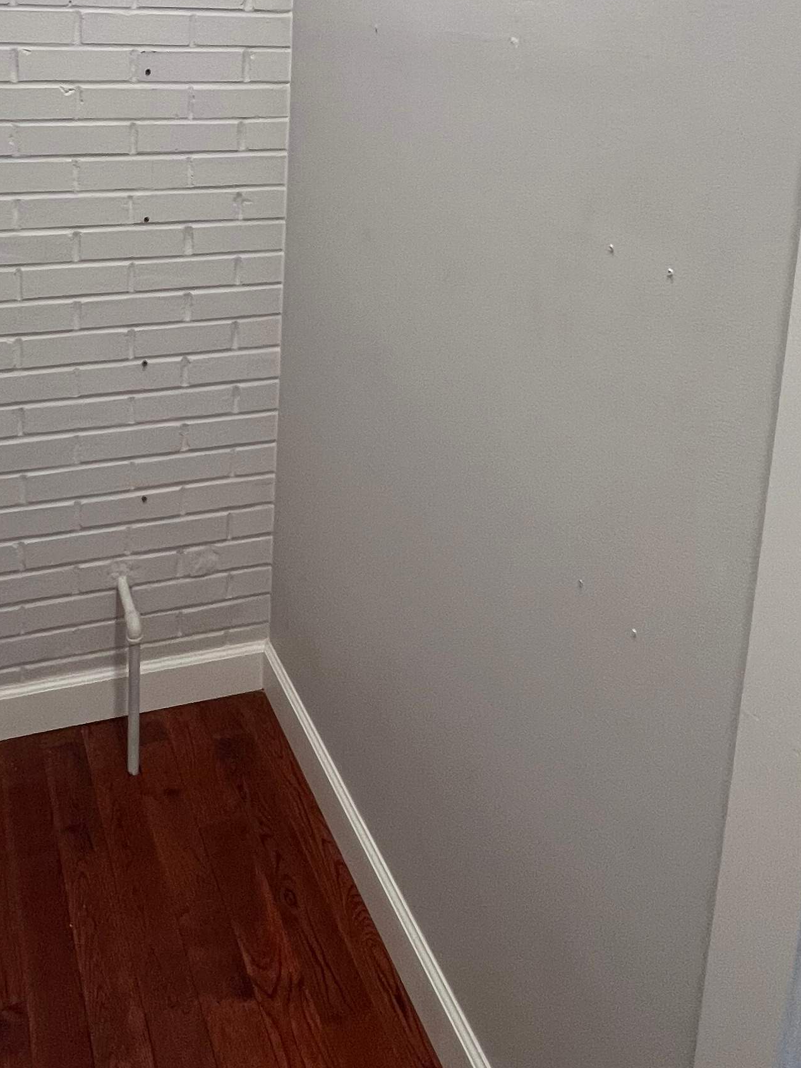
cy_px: 162
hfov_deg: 44.8
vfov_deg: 53.1
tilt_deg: -9.2
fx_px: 957
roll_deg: -2.7
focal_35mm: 31
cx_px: 266
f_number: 1.8
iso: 160
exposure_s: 1/120
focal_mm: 1.57
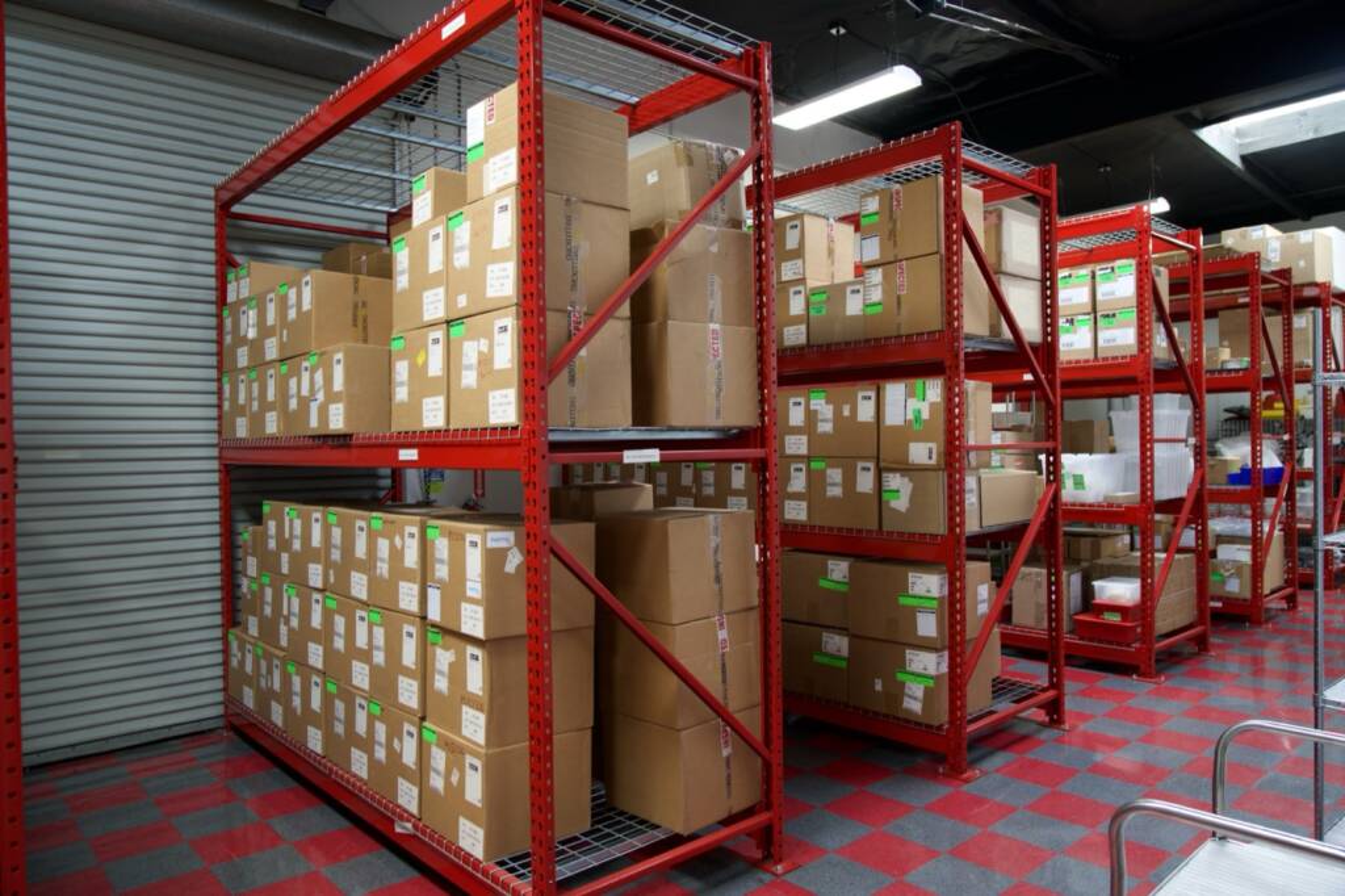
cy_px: 448
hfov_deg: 73.8
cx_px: 672
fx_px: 896
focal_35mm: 24
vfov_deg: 53.1
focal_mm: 24
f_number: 4
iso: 1000
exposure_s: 1/160
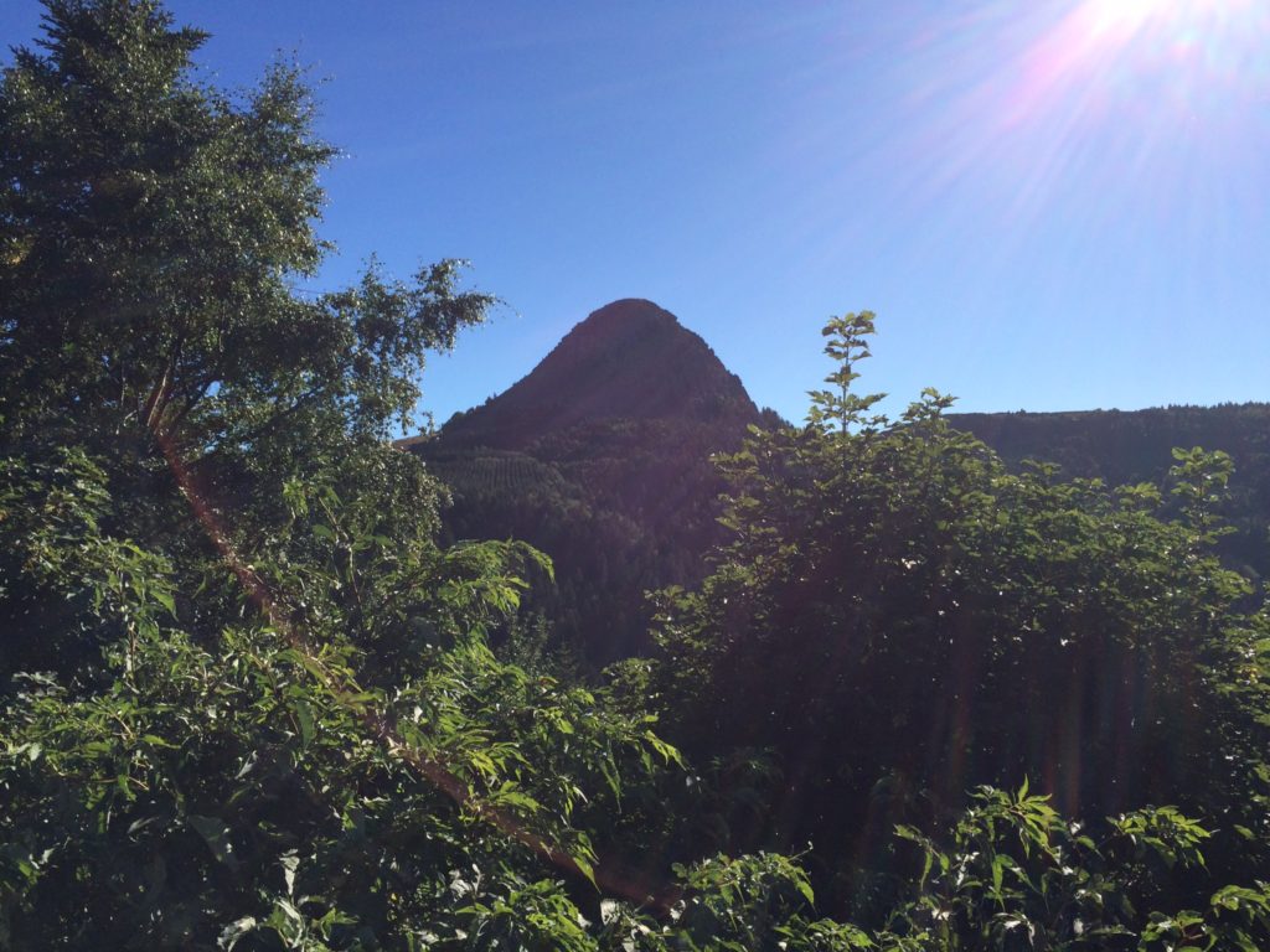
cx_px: 635
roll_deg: +3.2
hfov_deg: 61.7
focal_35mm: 29
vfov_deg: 48.2
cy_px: 476
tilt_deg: -0.1
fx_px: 1064
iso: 32
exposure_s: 1/2740
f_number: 2.2
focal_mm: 4.15
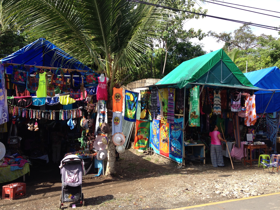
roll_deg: +0.1
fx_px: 283
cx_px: 140
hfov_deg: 52.6
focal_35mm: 35
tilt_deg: -3.5
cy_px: 105
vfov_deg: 40.7
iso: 50
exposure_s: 1/681
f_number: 2.4
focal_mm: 4.28
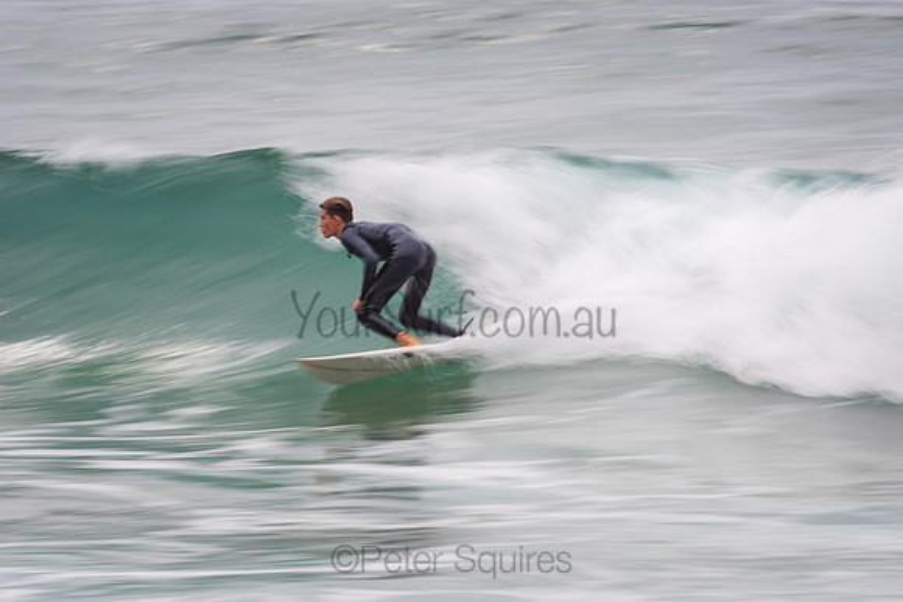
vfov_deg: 2.8
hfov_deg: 4.1
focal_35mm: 500
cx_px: 452
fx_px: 12544
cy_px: 301
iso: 64
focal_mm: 500
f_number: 10
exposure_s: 1/20
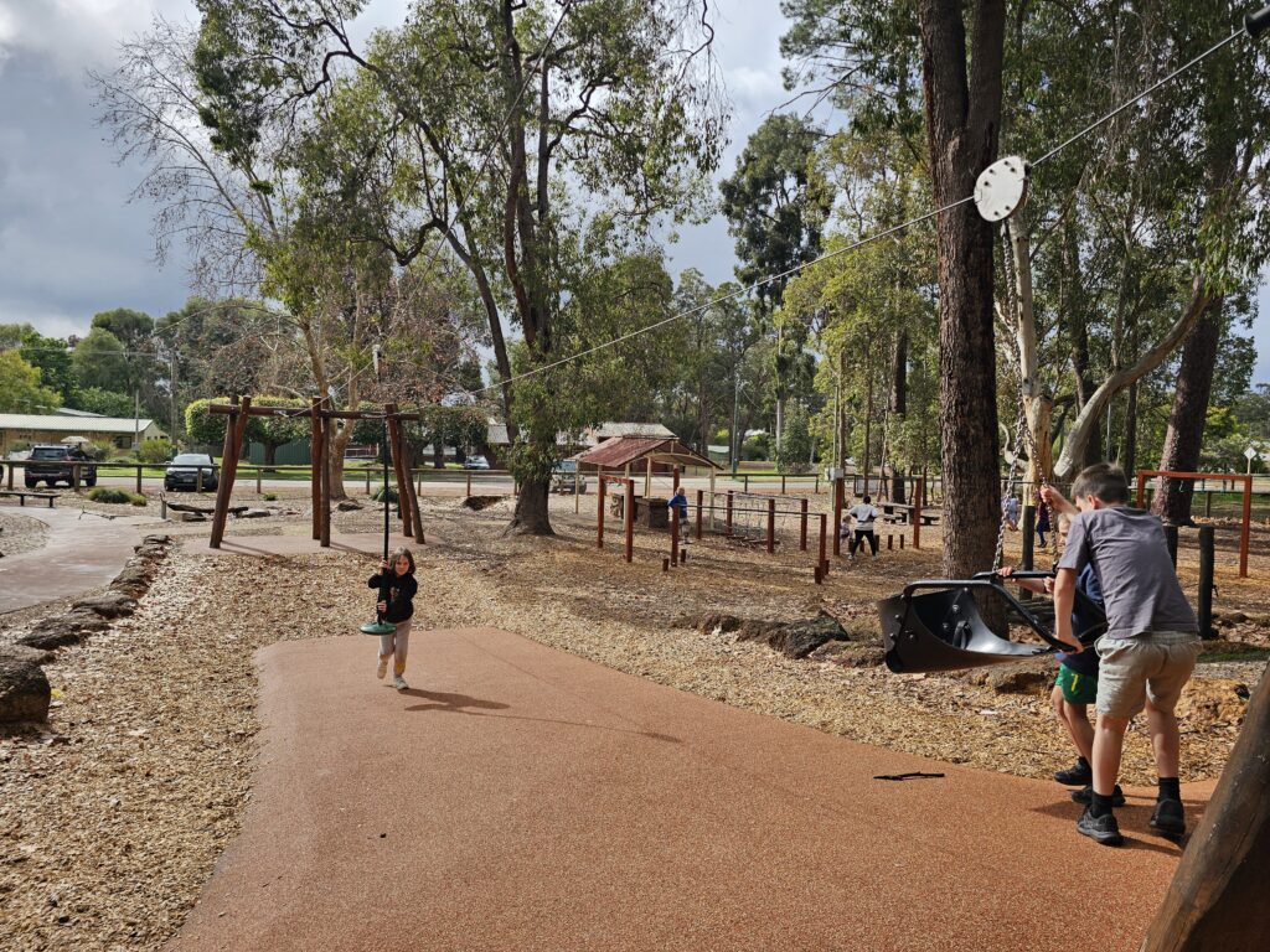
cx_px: 635
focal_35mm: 23
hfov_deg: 73.9
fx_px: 844
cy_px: 476
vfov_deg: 58.9
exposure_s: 1/560
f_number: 1.7
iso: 10
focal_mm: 6.3
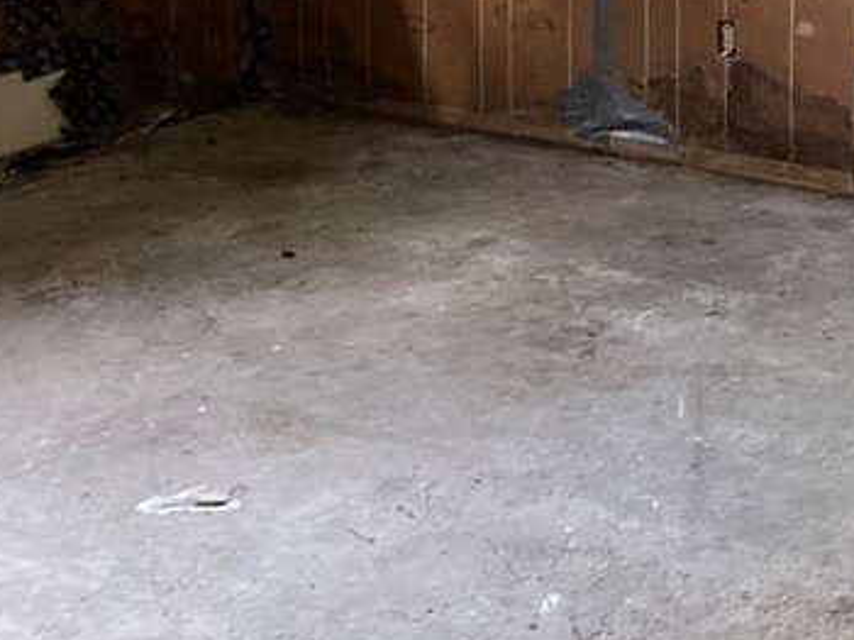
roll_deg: +0.4
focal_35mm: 82
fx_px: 2022
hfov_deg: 23.1
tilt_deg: -4.6
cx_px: 803
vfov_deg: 17.1
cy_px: -149
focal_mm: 3.99
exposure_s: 1/24
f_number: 1.8
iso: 640
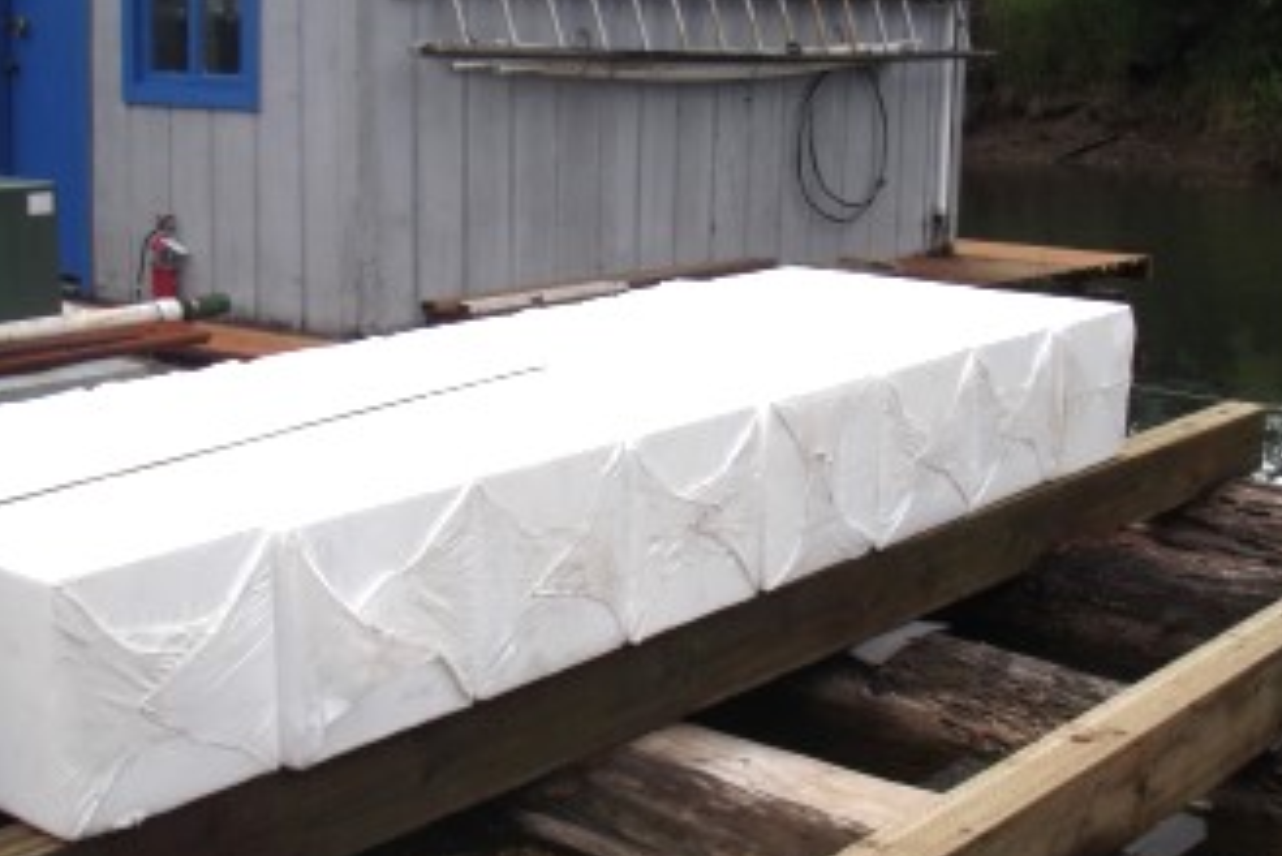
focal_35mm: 54
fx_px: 1924
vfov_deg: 25.0
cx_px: 645
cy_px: 539
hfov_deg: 36.9
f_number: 3.5
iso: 80
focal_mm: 6.7
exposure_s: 1/400
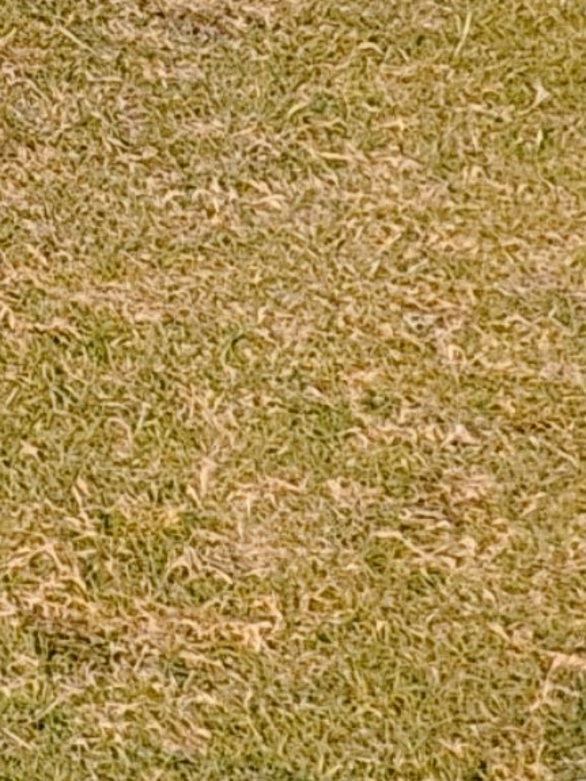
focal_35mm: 356
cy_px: -1608
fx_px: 8038
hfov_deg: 4.1
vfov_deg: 5.2
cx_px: -844
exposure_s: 1/1203
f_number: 2
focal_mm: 7.1
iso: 144
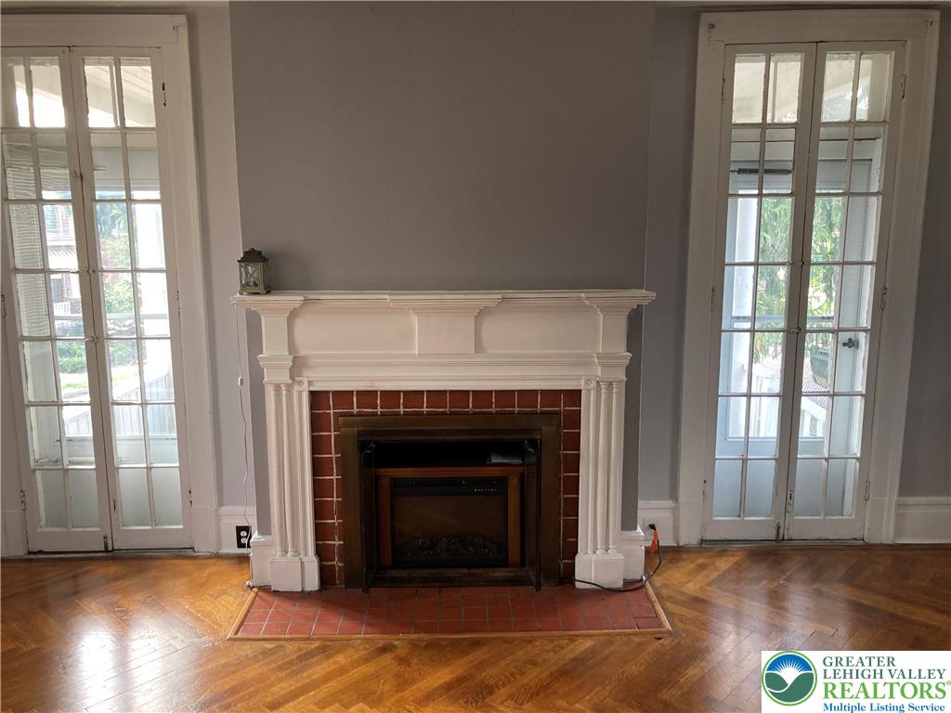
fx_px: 769
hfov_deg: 63.4
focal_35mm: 28
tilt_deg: -9.0
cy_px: 356
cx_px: 476
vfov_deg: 49.7
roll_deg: +1.5
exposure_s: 1/60
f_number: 1.8
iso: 100
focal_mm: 3.99
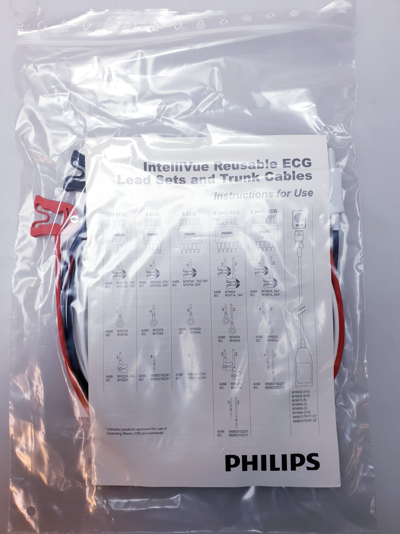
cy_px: 267
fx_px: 401
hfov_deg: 53.1
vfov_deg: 67.3
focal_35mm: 26
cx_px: 200
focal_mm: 4.3
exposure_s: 1/100
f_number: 2.4
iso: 64
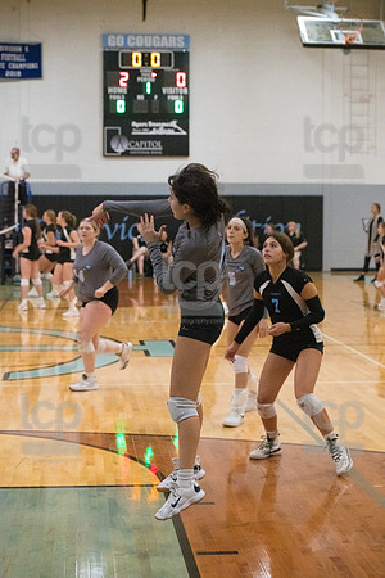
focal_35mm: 70
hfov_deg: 19.5
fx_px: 1123
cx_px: 192
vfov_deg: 28.8
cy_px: 289
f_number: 4.5
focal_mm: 70
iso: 6400
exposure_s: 1/1000
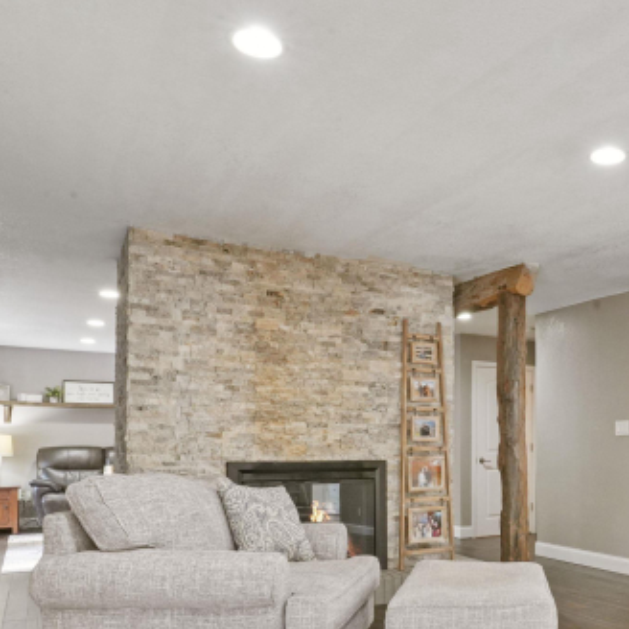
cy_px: 443
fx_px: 678
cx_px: 522
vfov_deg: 48.5
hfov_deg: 46.6
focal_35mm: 33
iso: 1250
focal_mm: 17
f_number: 16
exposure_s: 1/4
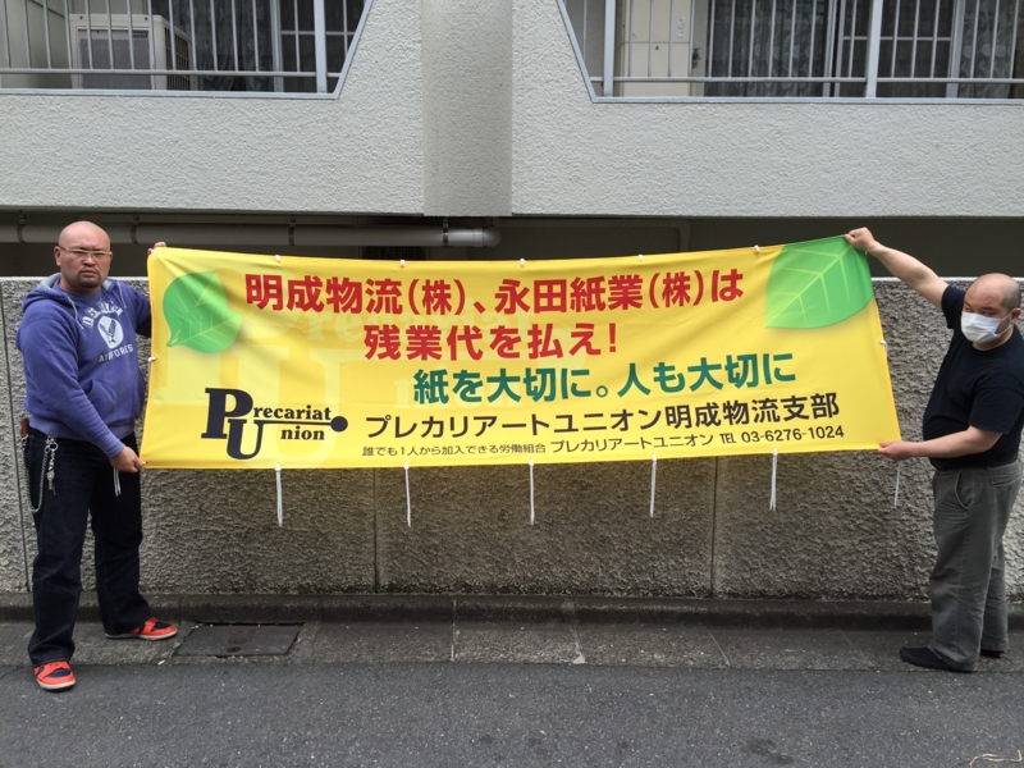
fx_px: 858
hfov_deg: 61.7
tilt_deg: -8.2
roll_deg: -1.2
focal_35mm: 29
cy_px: 384
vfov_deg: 48.2
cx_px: 512
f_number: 2.2
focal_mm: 4.15
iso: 32
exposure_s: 1/151
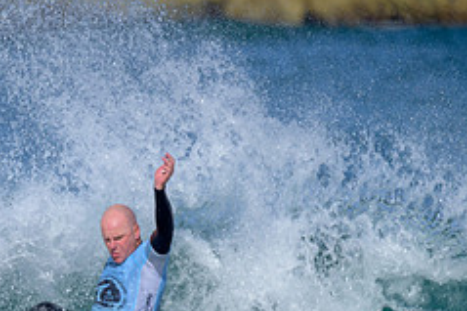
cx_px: 0
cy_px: 394
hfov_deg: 0.7
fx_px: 37476
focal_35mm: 2891
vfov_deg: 0.5
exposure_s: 1/2000
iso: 560
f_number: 9
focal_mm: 1120
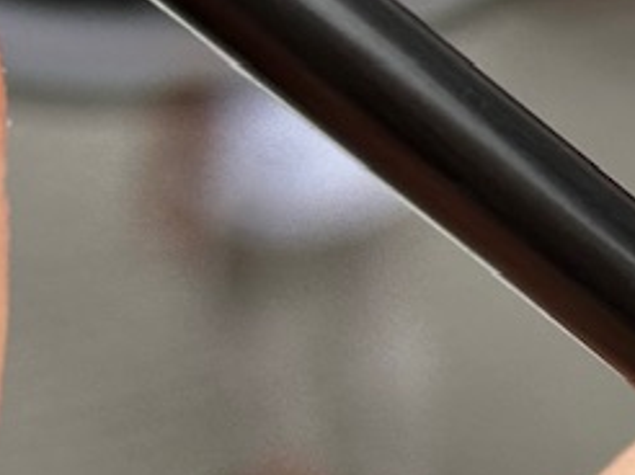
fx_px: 4582
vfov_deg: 5.9
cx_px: 1030
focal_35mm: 250
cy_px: 54
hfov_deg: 7.7
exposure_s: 1/1145
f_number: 1.78
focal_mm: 6.86
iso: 64
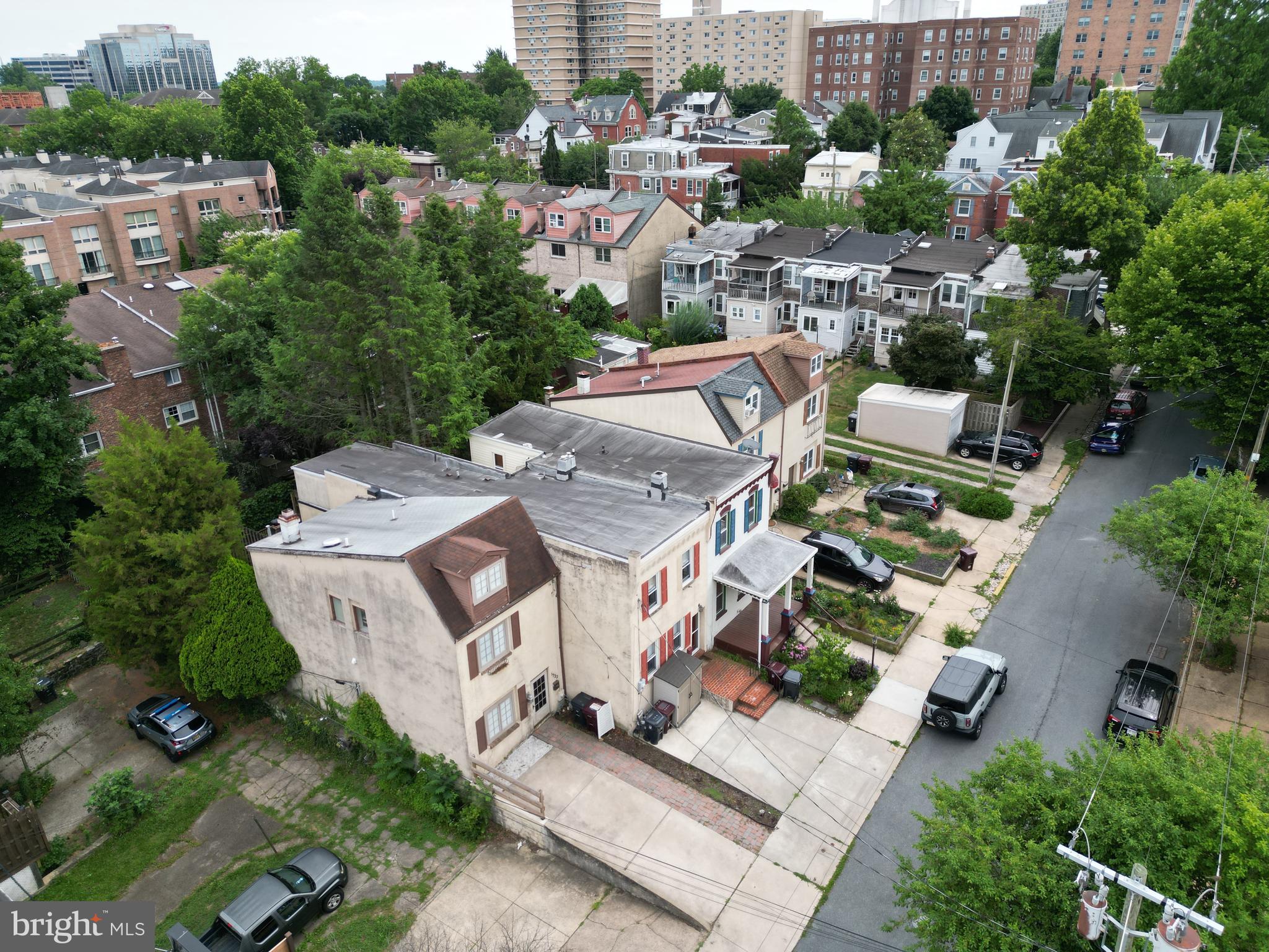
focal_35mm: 24
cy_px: 476
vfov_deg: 56.8
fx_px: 880
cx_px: 634
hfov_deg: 71.6
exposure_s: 1/1600
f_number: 1.7
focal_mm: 6.72
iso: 150
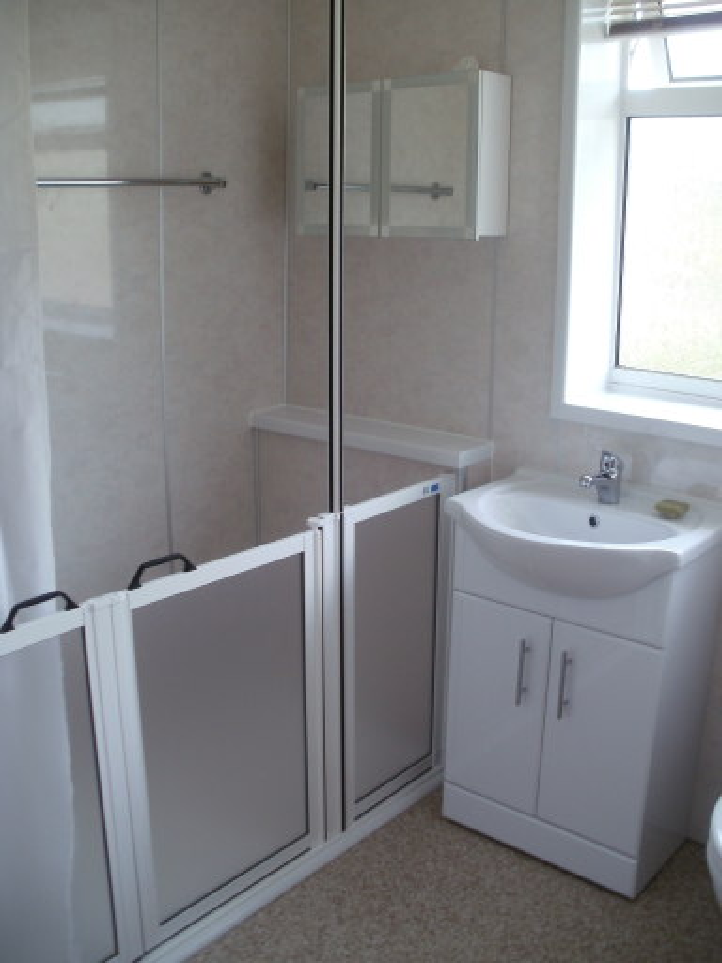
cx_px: 361
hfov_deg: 39.7
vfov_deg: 51.4
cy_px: 482
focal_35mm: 36
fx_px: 1001
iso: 100
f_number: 3.5
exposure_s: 1/40
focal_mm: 6.3
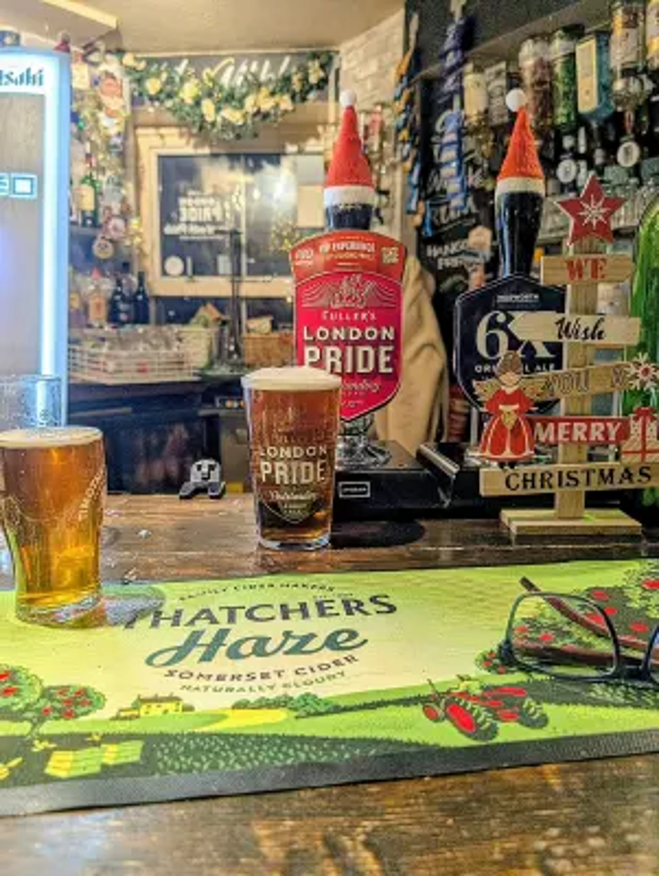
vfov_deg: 71.5
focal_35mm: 24
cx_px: 330
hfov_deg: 56.9
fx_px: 608
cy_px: 438
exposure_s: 1/215
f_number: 1.68
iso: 62
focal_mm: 6.9
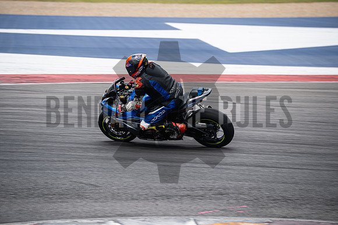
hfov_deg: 9.8
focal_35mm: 210
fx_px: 1972
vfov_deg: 6.5
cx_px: 169
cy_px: 112
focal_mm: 140
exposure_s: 1/250
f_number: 4
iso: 160
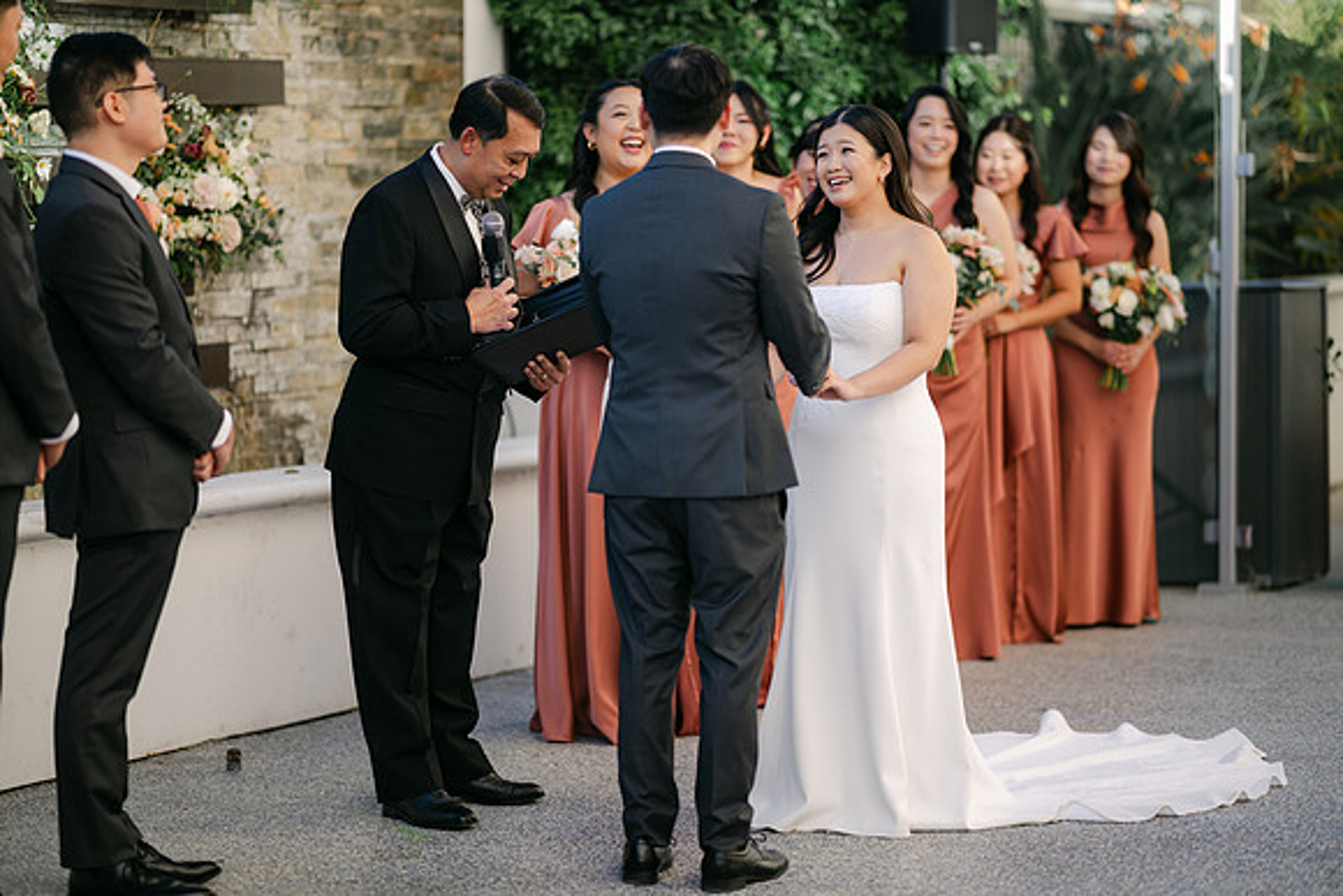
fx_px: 3918
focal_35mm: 105
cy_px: 448
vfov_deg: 13.0
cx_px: 672
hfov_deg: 19.5
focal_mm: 105
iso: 64
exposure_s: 1/1600
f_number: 1.4
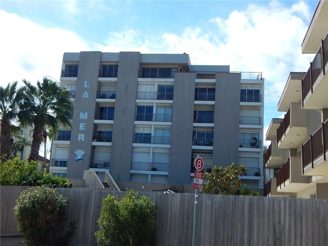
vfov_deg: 30.3
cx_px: 164
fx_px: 455
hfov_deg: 39.7
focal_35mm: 48
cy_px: 123
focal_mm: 8.6
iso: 125
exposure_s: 1/400
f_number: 7.4
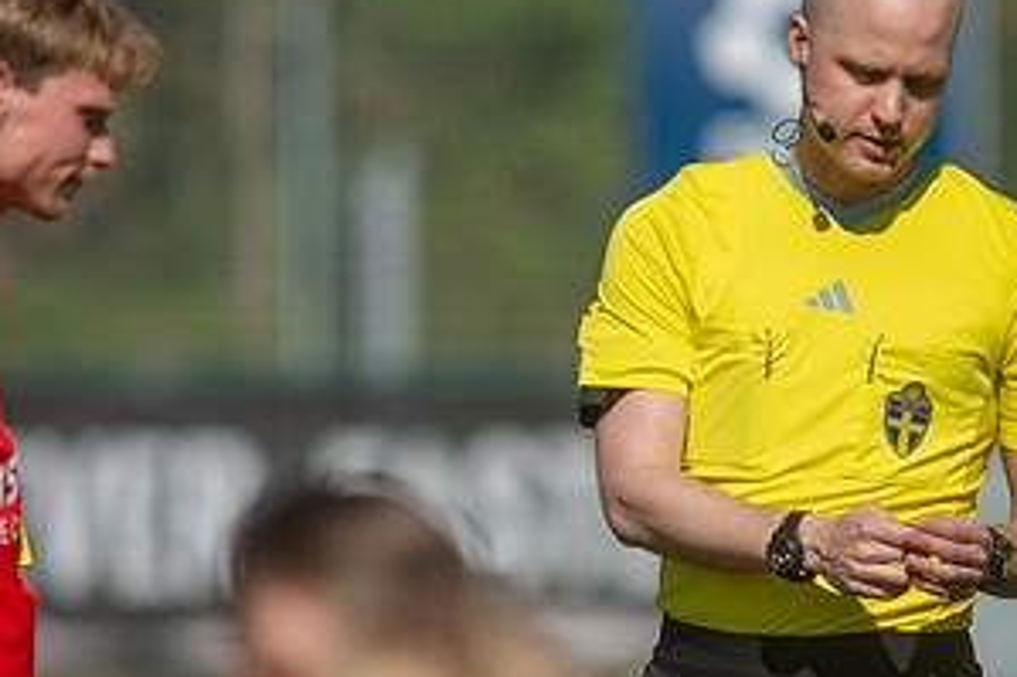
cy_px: 391
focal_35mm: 816
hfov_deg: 2.5
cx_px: 633
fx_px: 23038
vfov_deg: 1.7
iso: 100
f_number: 4
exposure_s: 1/1600
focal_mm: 420
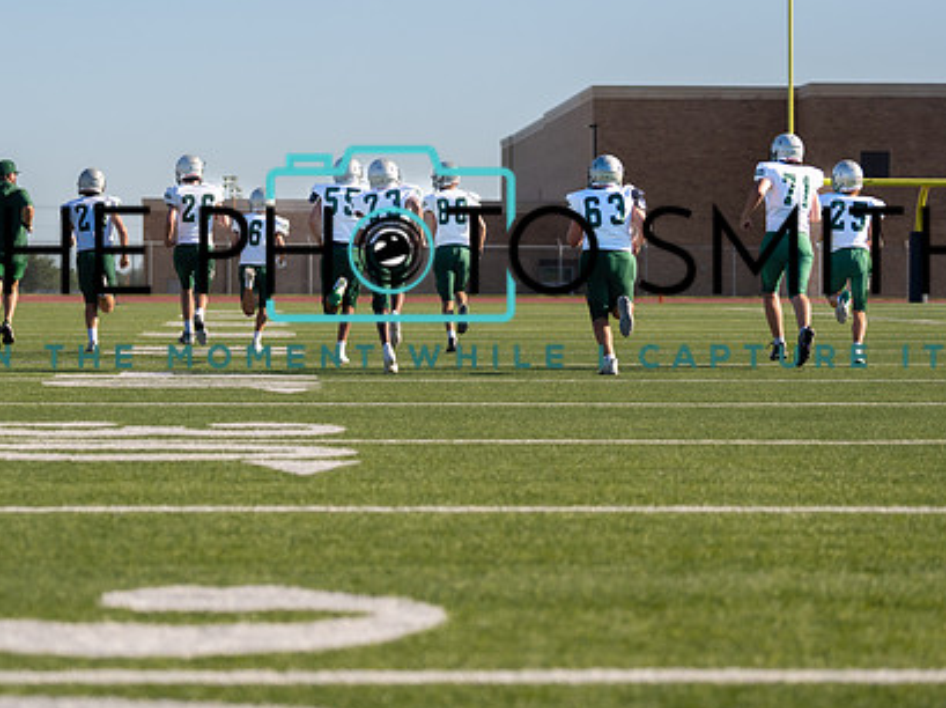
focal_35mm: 128
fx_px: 3495
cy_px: 249
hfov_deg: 15.4
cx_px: 305
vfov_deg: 11.6
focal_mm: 70
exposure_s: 1/5000
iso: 250
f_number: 2.8
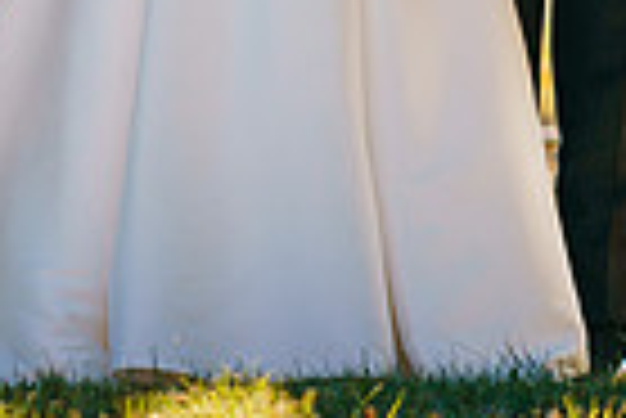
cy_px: -388
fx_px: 6963
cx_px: 114
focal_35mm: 400
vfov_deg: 3.4
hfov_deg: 5.1
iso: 200
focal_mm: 85
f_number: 2.8
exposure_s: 1/3200
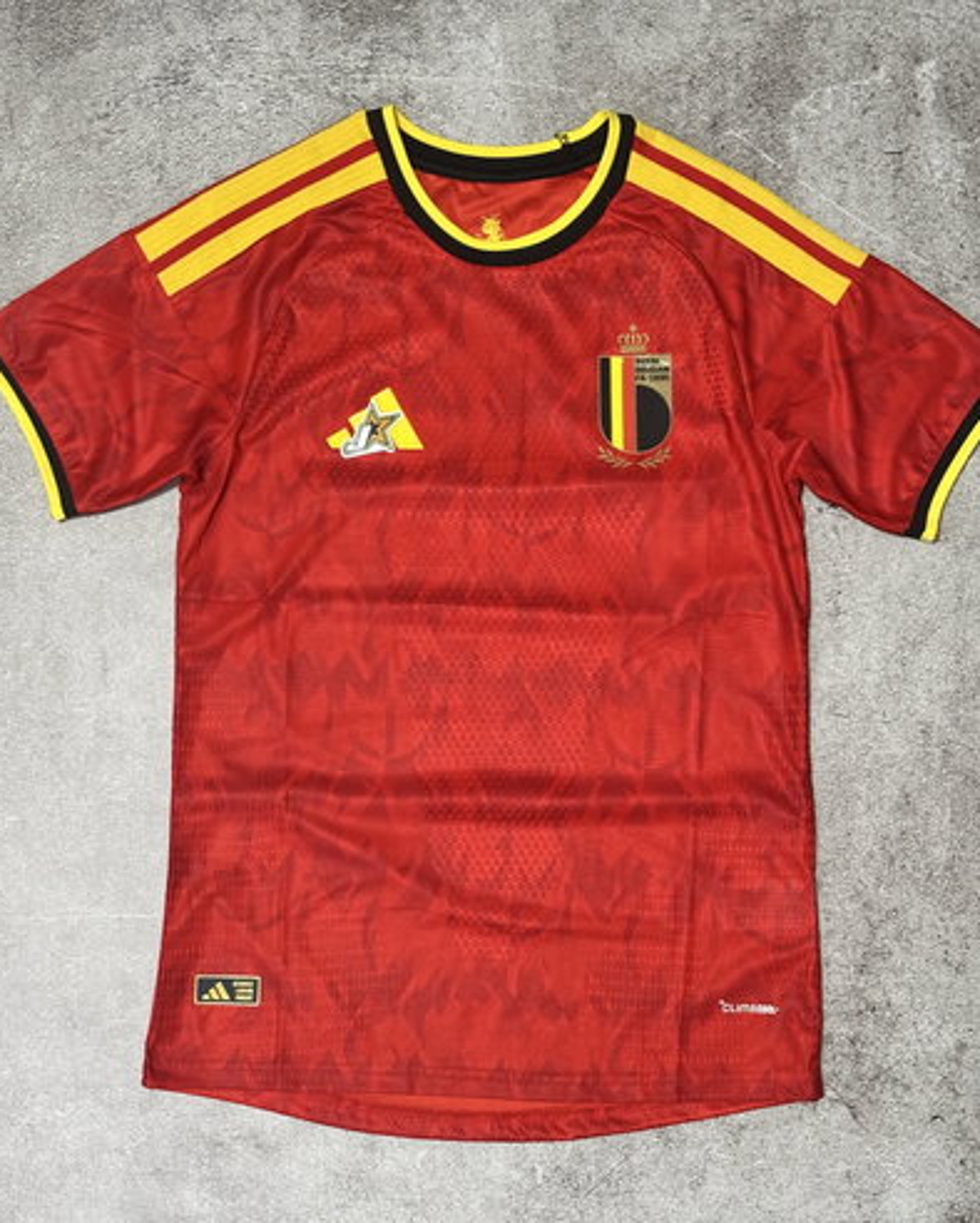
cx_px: 485
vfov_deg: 34.1
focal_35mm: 55
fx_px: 1993
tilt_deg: -84.8
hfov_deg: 27.6
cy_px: 638
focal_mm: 5.96
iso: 250
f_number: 1.6
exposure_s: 1/33
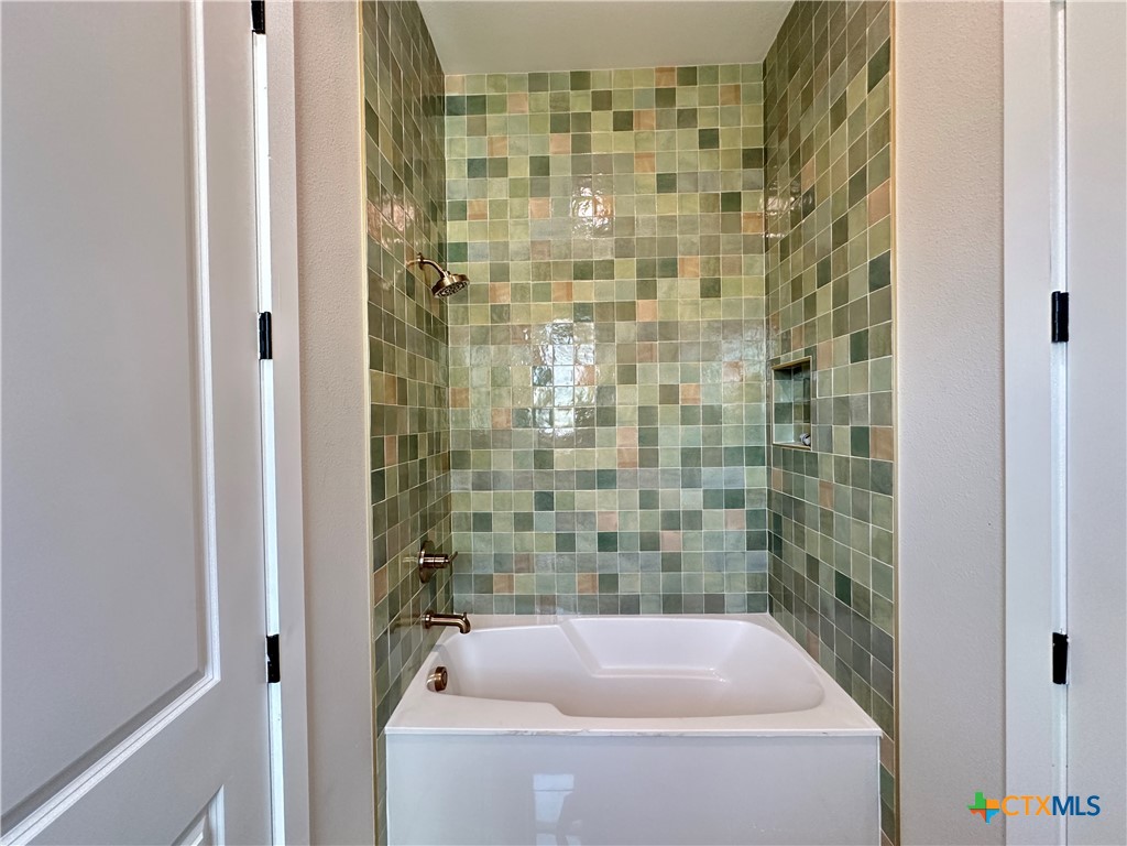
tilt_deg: +0.0
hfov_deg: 102.1
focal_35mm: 14
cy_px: 423
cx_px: 564
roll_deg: +0.8
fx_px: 456
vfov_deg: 85.7
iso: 250
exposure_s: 1/60
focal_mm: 2.22
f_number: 2.2
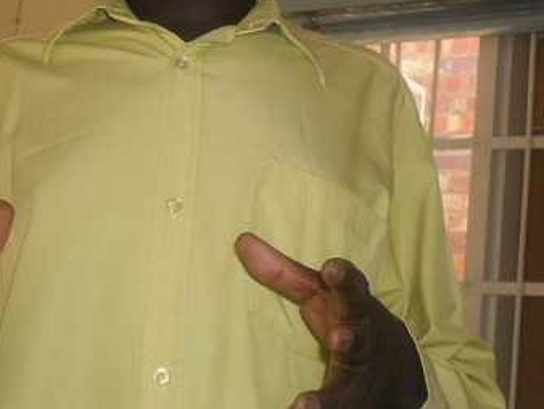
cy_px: 105
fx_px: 1368
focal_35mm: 87
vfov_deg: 16.9
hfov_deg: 22.5
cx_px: 222
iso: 80
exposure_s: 1/45
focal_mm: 8.1
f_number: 3.8
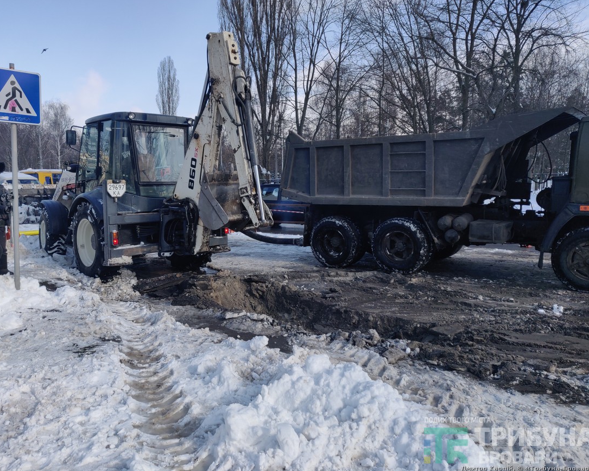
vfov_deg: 53.2
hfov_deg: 64.0
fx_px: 471
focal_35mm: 27
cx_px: 276
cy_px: 230
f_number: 1.7
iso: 100
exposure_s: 1/1435
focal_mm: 4.25
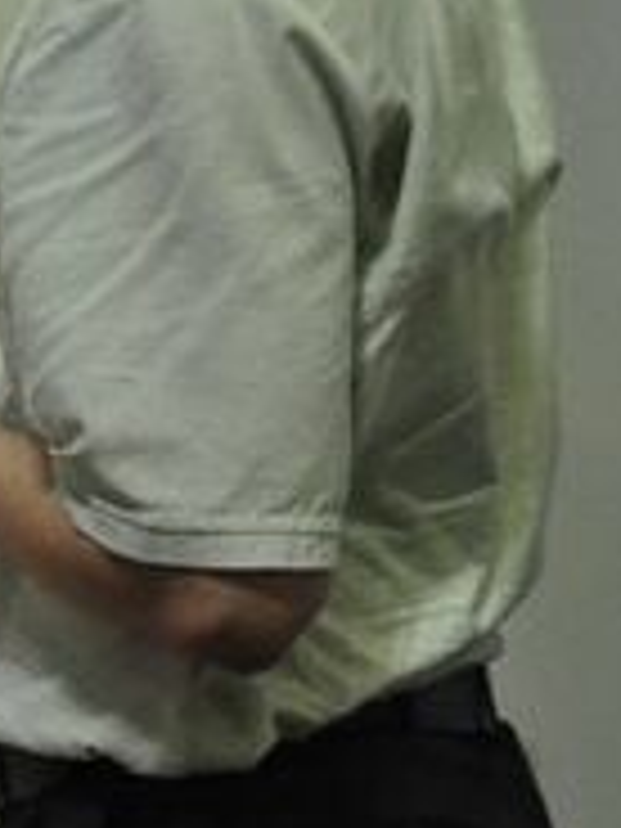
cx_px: -148
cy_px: -9
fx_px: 6291
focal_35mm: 263
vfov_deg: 7.5
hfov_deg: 5.6
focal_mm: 48
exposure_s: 1/125
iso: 3200
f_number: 5.6
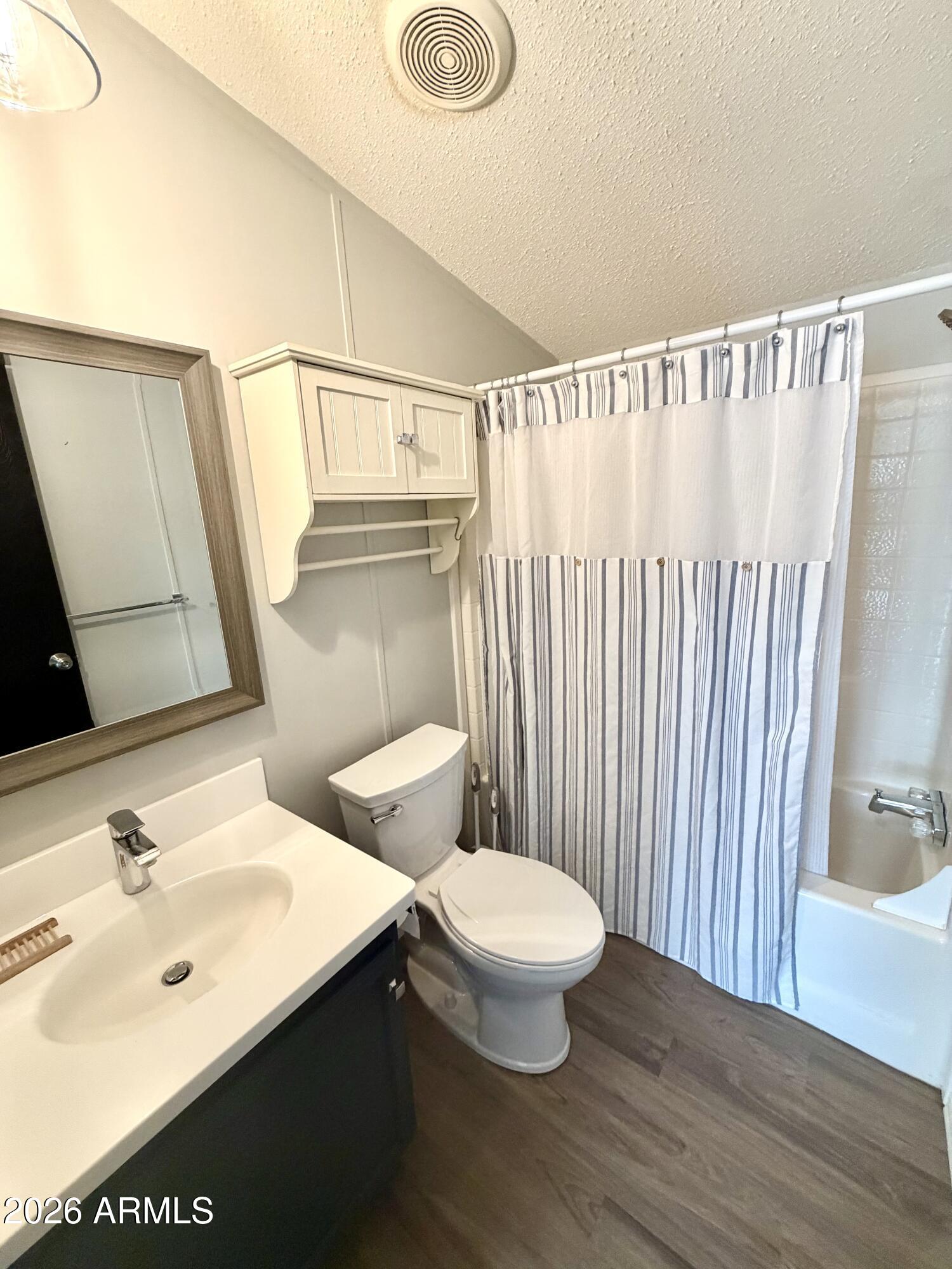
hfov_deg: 85.7
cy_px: 634
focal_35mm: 14
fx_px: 513
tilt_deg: -12.8
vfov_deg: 102.1
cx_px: 476
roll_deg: +3.4
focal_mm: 2.22
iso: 320
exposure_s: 1/60
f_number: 2.2
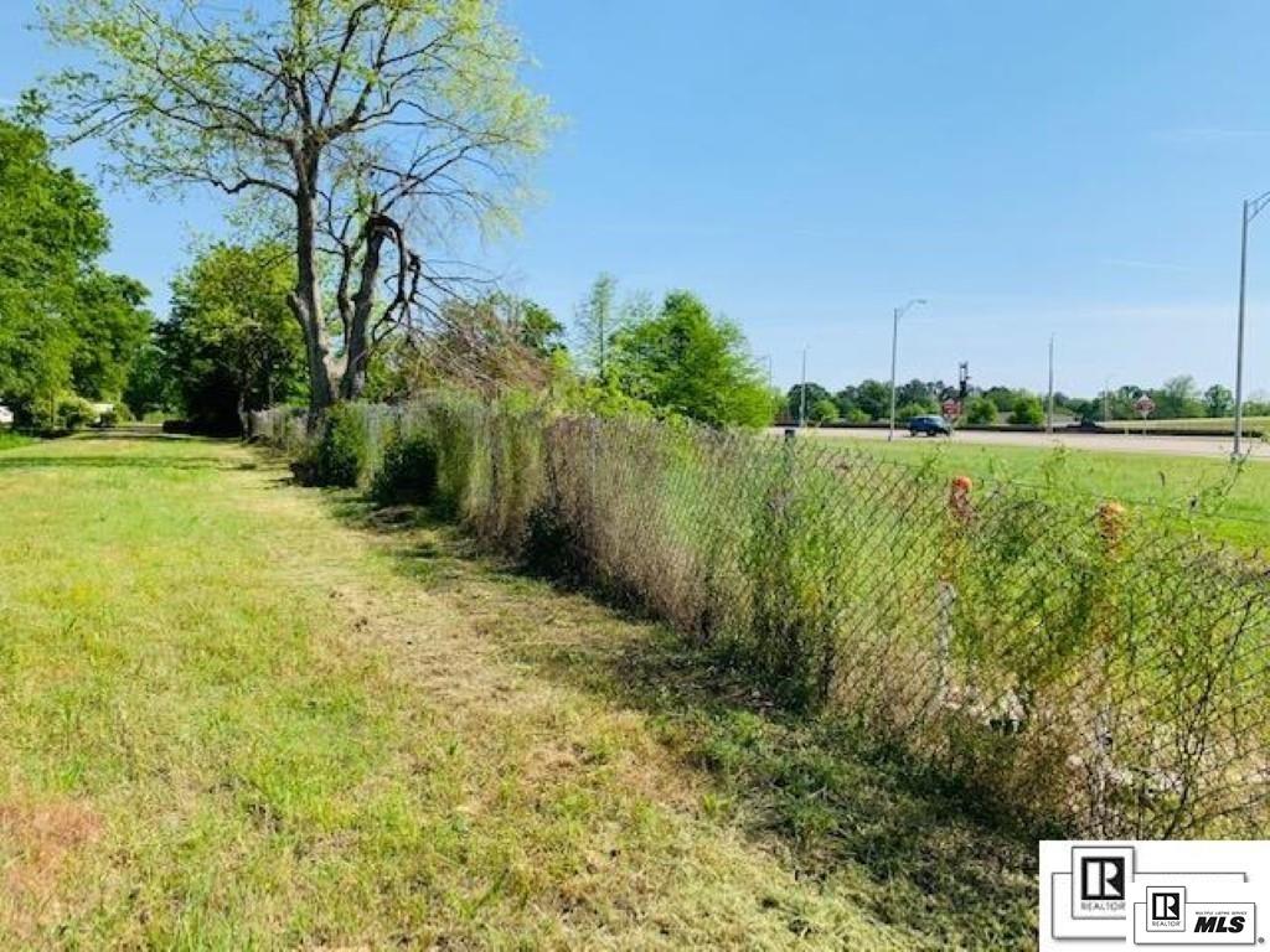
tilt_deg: +0.1
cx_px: 635
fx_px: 954
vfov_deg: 53.1
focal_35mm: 26
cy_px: 476
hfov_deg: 67.3
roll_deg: -1.4
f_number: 1.8
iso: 25
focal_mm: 4.25
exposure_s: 1/2208
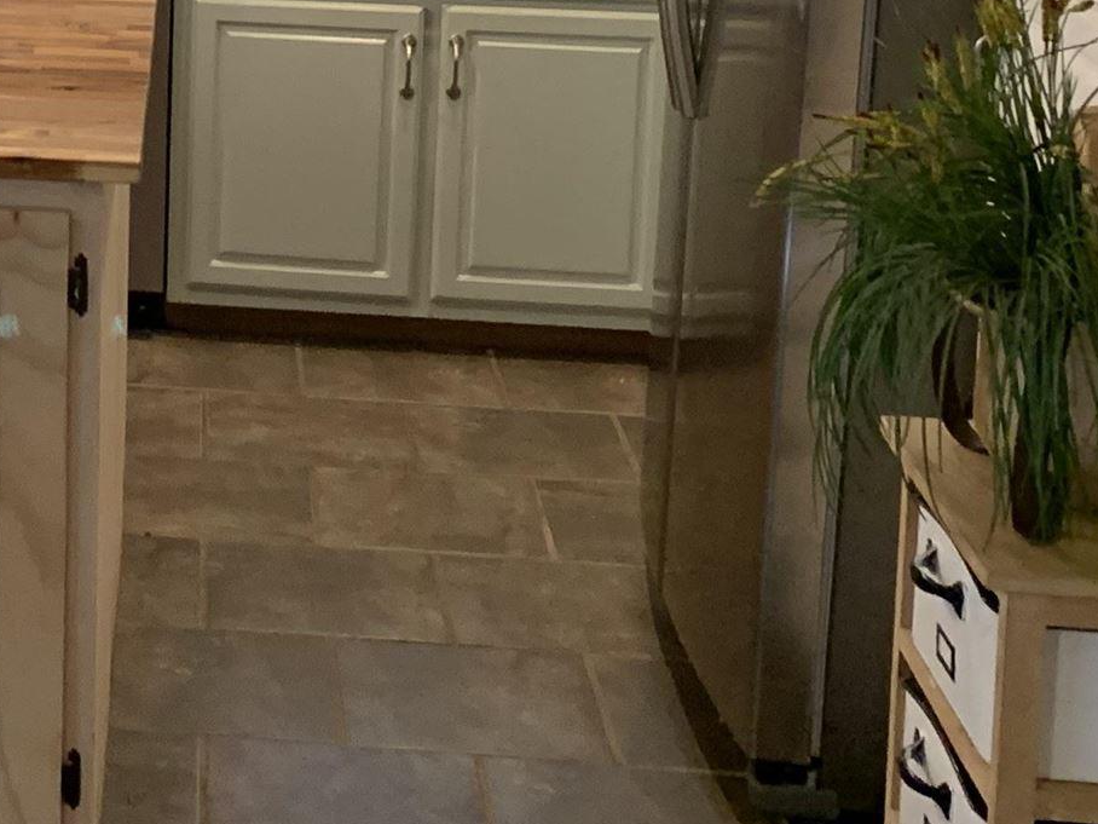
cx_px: -365
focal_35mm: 88
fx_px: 2791
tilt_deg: -7.9
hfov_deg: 20.2
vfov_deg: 16.2
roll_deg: +0.4
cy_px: -136
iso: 200
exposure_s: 1/60
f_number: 1.8
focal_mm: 4.25
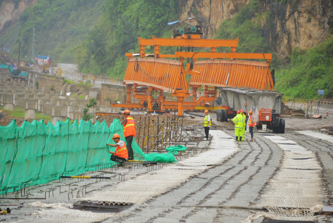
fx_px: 2128
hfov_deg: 8.9
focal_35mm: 230
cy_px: 112
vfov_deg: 6.0
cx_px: 166
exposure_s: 1/250
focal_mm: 230
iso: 200
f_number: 5.6
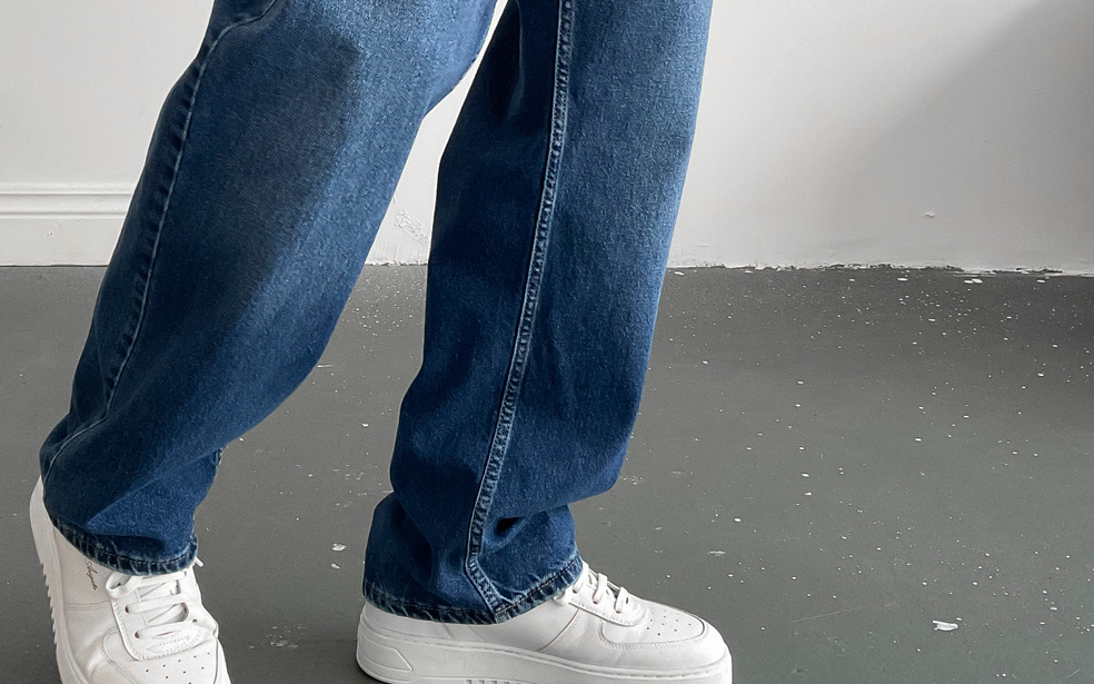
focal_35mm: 50
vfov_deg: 24.7
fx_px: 1491
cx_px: 454
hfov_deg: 40.2
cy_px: 17
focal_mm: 3
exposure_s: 1/60
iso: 125
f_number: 1.8
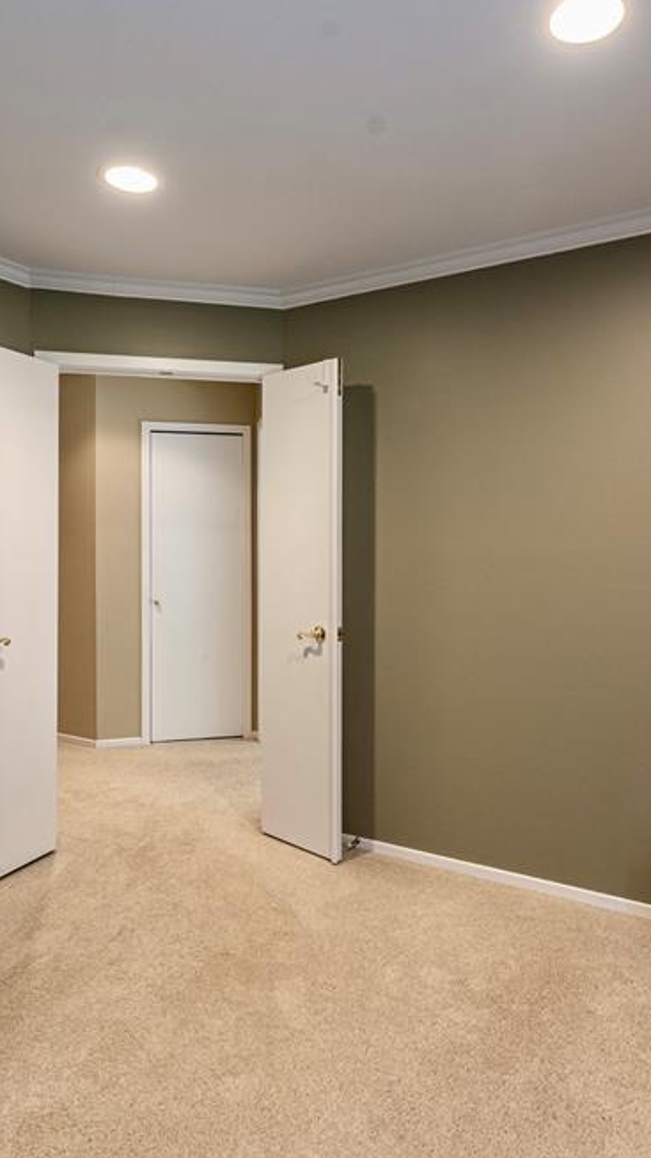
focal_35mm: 23
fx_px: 706
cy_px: 574
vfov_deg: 78.7
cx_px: 323
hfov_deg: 49.5
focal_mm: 14
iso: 160
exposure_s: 1/10
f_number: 8
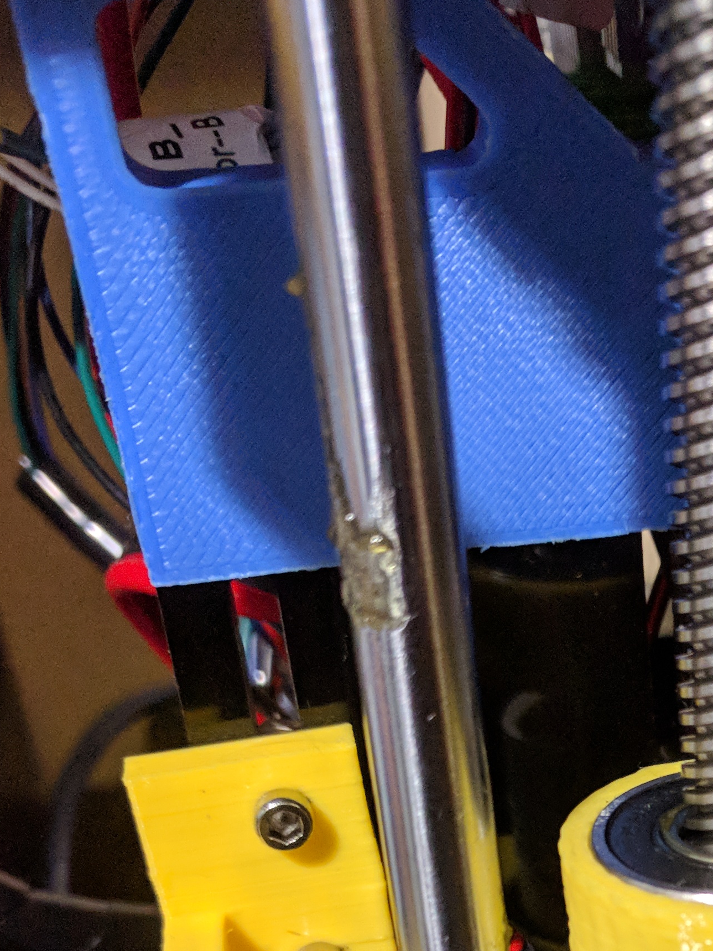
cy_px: 1087
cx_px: 767
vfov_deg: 28.3
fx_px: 1675
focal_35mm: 61
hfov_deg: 22.8
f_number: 2
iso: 680
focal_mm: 4.67
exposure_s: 1/33.7
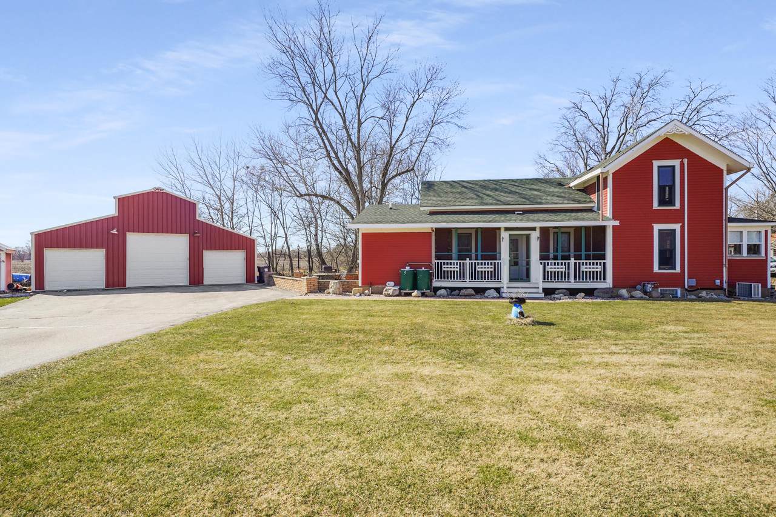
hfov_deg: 93.3
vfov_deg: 70.4
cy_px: 258
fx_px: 366
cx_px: 388
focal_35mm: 17
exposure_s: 1/250
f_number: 8
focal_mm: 17
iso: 400
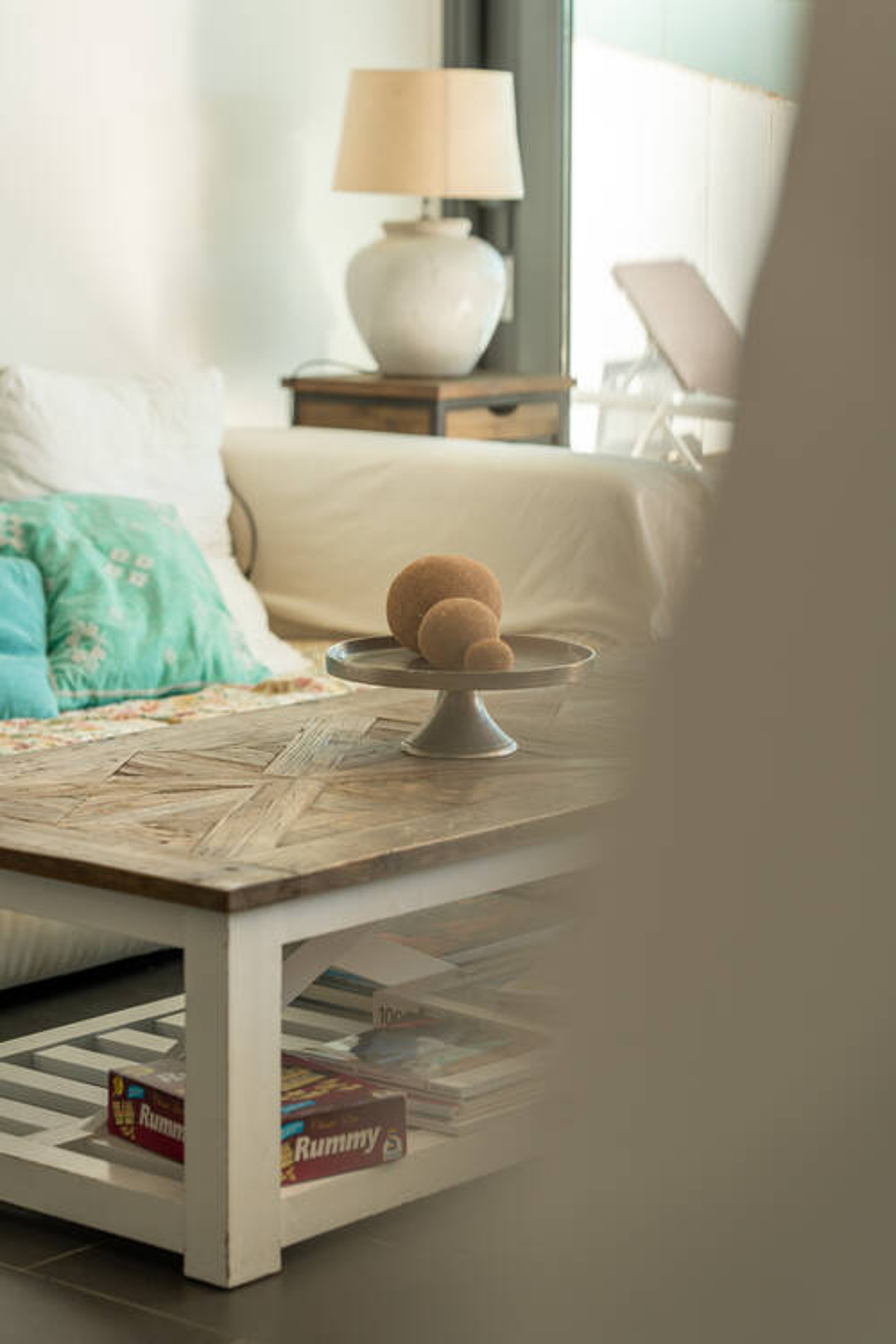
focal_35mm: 85
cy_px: 672
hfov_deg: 16.1
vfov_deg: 23.9
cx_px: 448
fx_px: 3173
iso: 100
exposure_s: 1/320
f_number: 2.8
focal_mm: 85
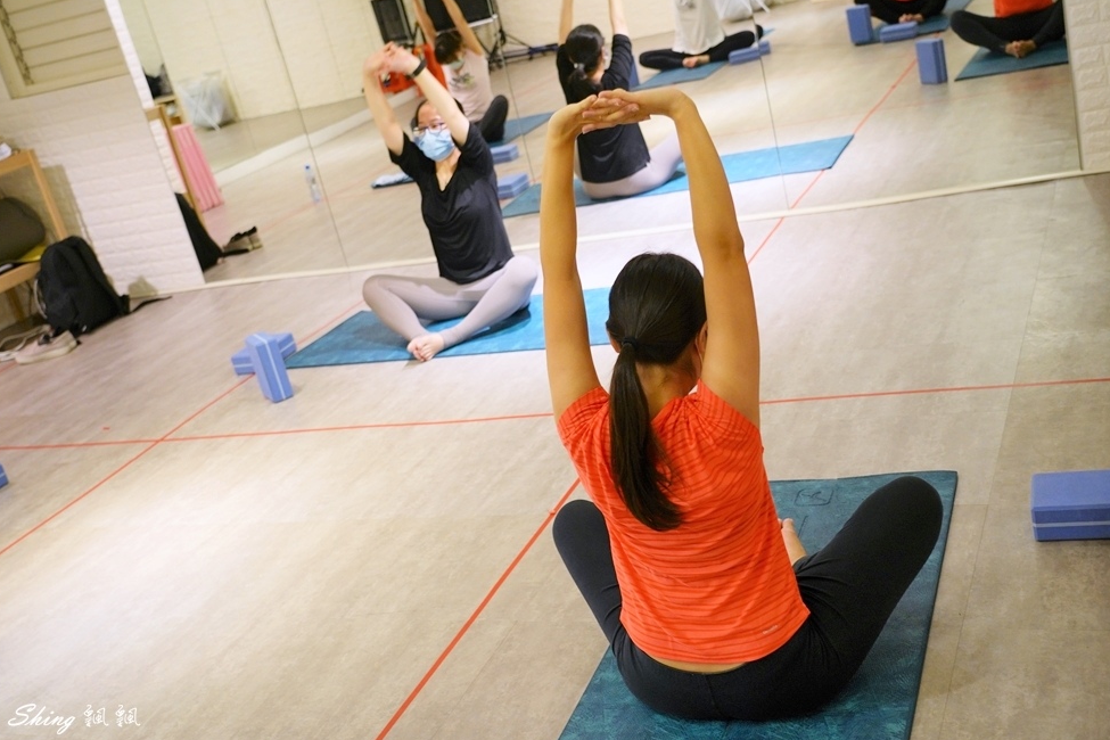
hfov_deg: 48.5
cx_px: 552
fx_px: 1233
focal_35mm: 40
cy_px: 369
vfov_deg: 33.4
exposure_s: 1/40
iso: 1250
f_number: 4
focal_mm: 39
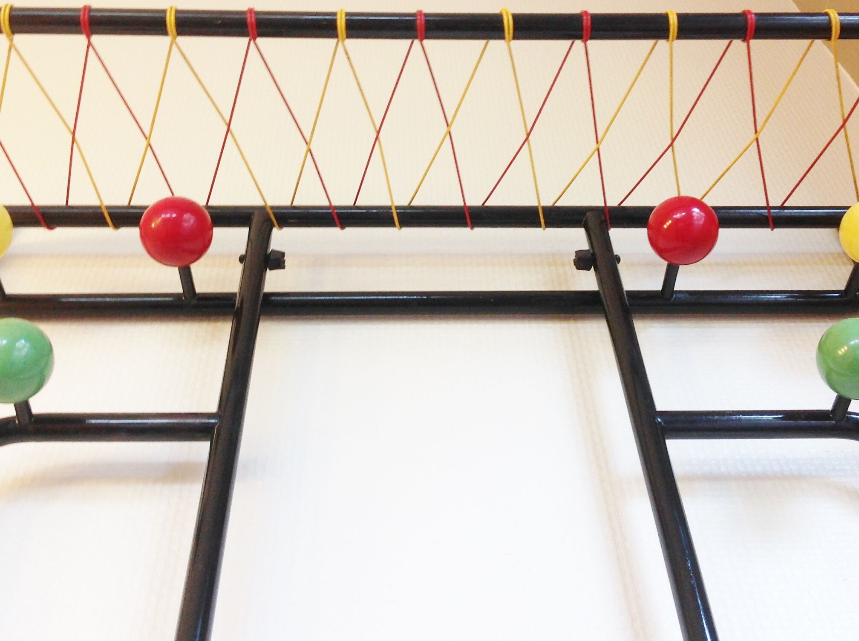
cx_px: 440
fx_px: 1115
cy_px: 247
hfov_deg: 42.1
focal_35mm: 45
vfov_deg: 32.0
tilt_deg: +54.1
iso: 80
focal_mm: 4.28
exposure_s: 1/15
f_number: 2.4
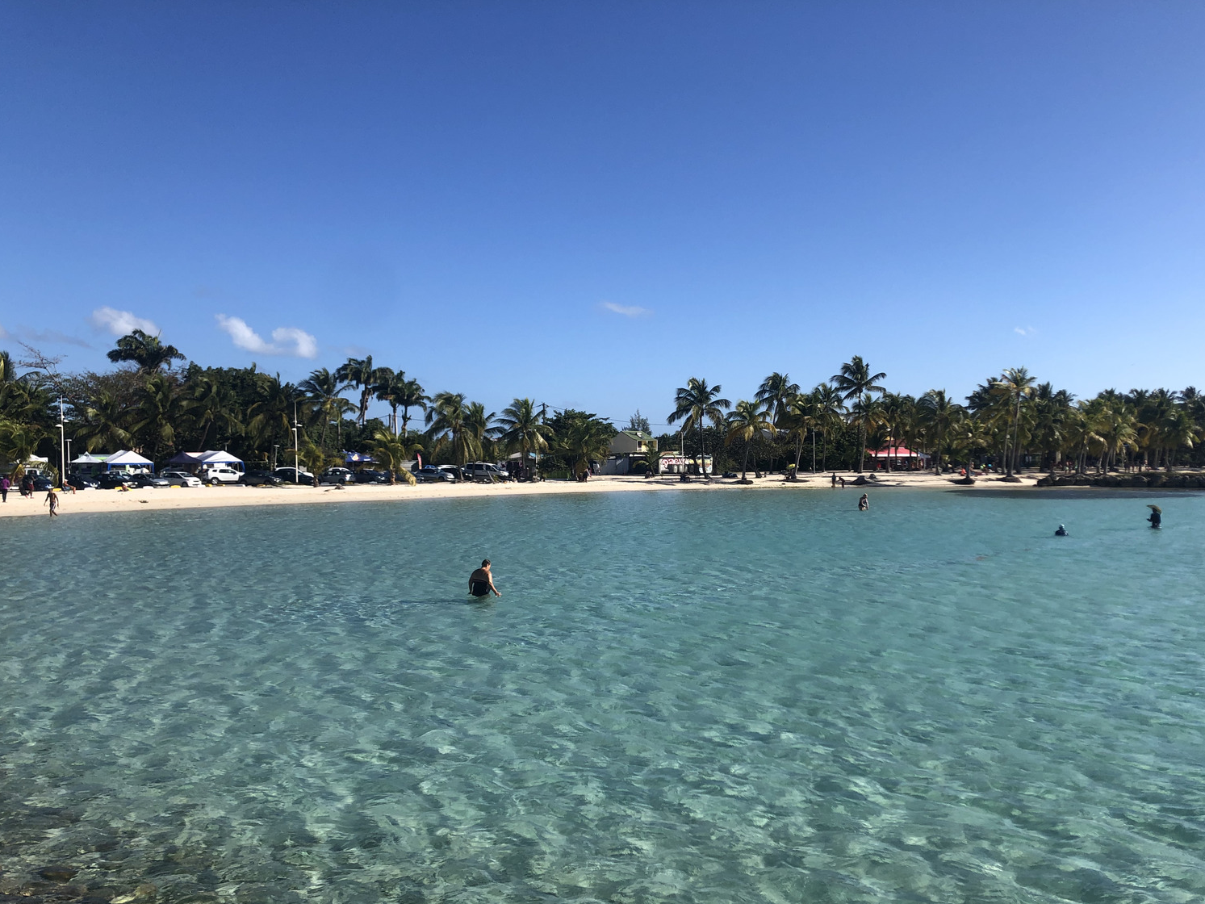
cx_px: 636
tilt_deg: -0.2
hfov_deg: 59.9
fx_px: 1044
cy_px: 483
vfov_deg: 46.8
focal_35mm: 30
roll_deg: +1.7
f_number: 1.8
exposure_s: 1/2667
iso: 20
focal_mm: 4
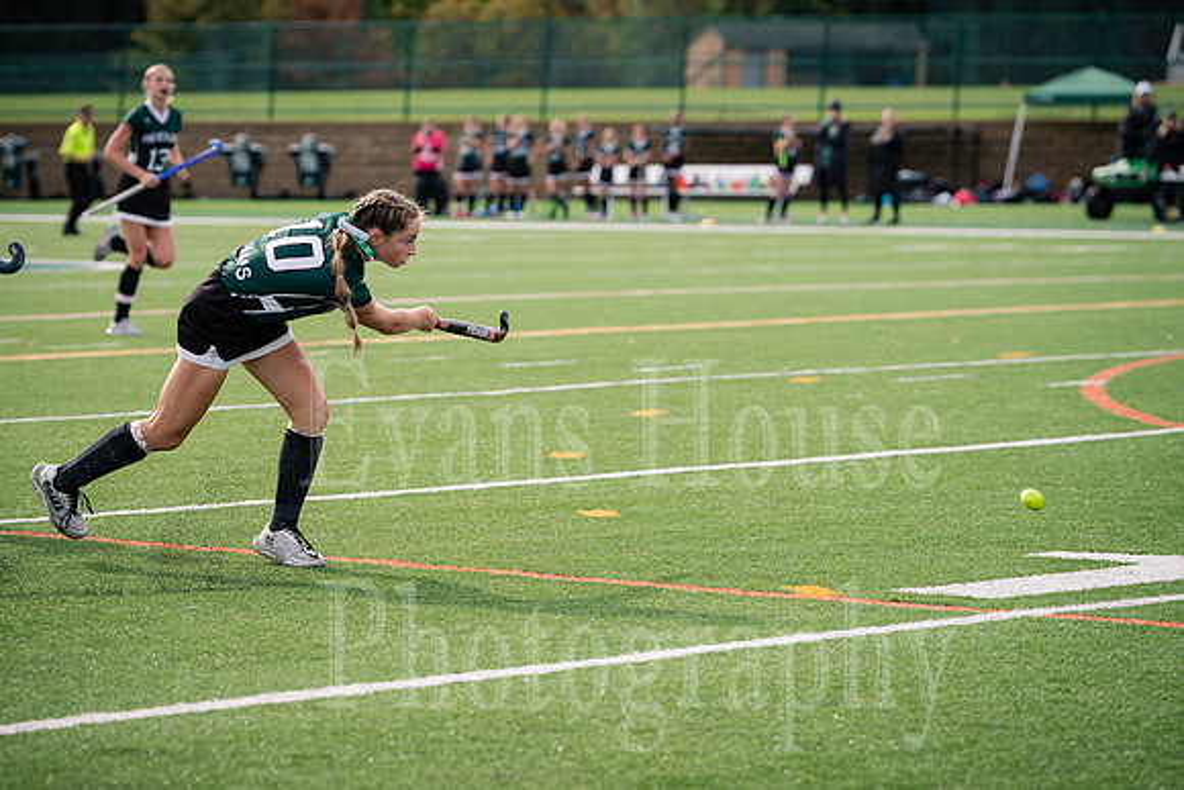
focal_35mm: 161
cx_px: 521
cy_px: 442
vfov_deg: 8.5
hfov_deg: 12.7
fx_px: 5304
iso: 250
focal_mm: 144
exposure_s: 1/1000
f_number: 4
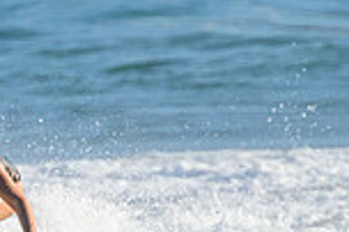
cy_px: 332
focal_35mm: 3056
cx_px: 87
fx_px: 29594
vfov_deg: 0.4
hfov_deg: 0.7
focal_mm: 800
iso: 1000
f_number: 11
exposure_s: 1/2000
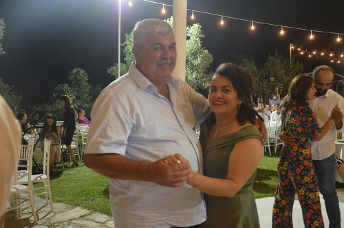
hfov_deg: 57.3
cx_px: 172
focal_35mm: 33
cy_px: 114
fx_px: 315
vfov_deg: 39.8
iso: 2200
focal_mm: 22
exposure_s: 1/60
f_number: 3.5
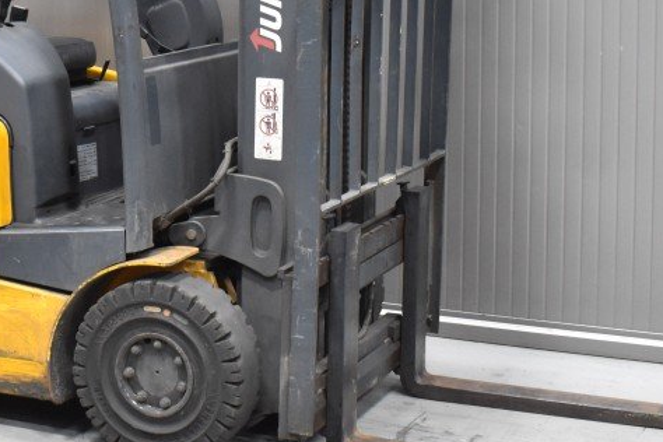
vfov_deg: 15.4
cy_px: -3
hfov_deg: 22.9
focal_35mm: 87
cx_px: 108
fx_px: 1607
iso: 1600
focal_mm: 23
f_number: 5.6
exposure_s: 1/20
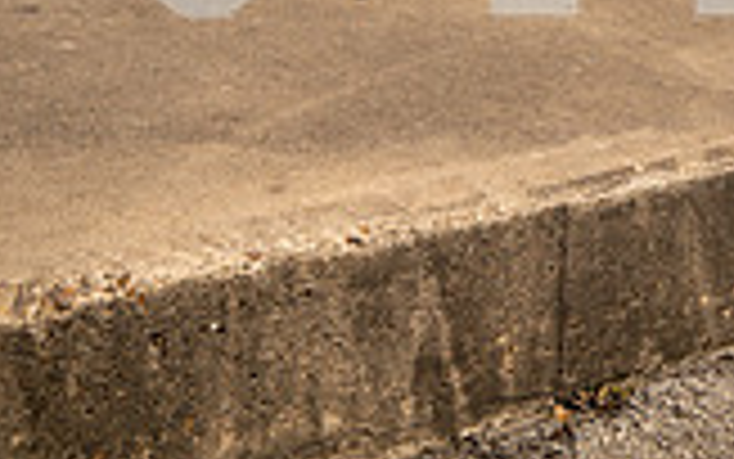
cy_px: -436
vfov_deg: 14.9
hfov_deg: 27.3
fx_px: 1461
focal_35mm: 73
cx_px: 653
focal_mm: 26
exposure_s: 1/250
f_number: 11
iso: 125
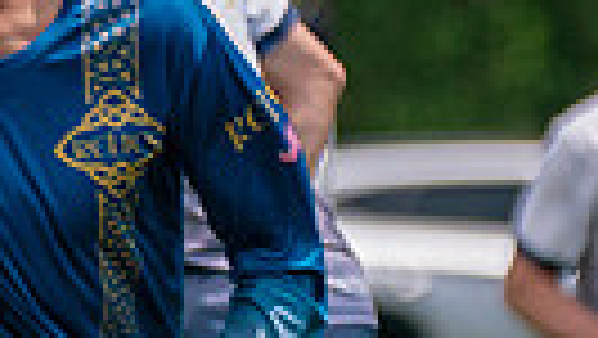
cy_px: 351
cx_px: 1
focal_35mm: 913
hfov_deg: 2.4
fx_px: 14486
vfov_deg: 1.3
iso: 500
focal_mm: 138
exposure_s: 1/10000
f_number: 2.8
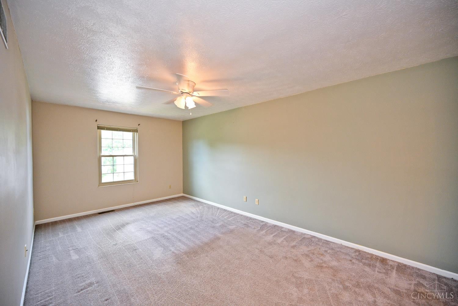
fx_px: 178
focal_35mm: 14
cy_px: 153
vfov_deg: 81.2
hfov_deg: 104.3
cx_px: 229
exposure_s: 1/60
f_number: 4
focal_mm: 14
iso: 640
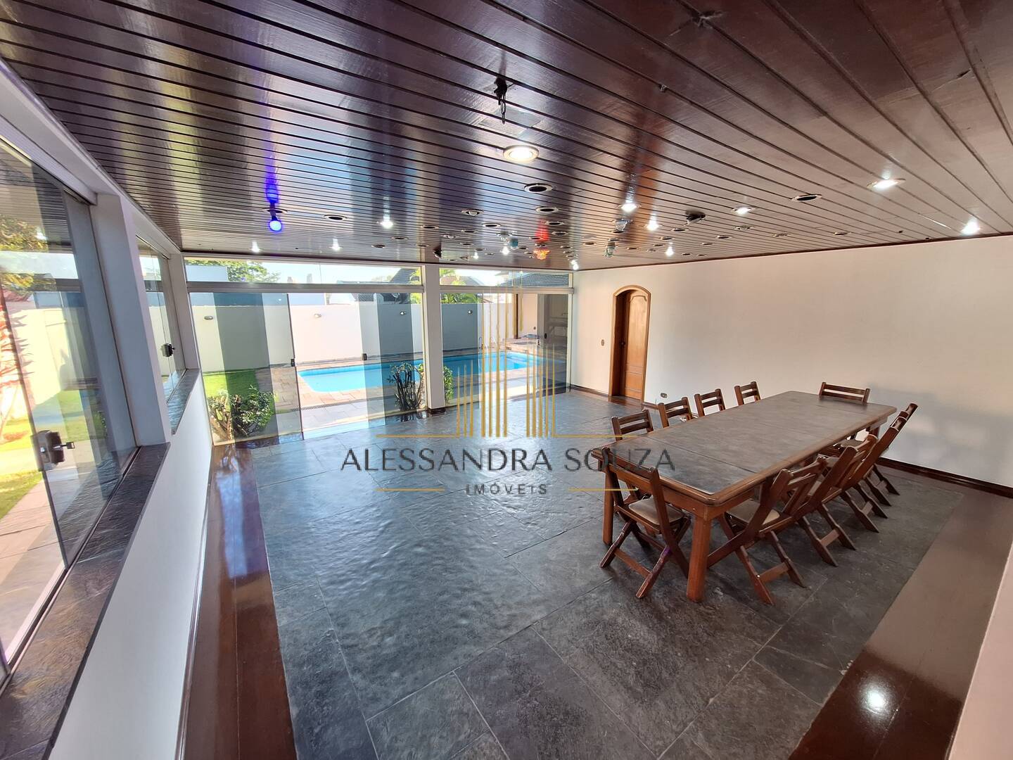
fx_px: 380
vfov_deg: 89.9
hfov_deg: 106.2
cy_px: 380
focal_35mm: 13
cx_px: 506
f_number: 2.2
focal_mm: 1.74
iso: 80
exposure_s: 1/40
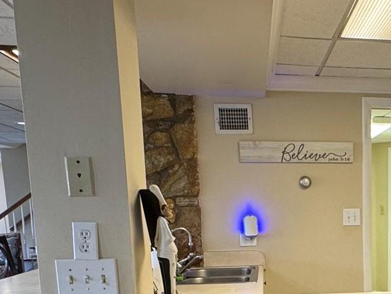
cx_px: 368
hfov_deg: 36.0
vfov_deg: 27.8
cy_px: 301
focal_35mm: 49
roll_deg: +0.1
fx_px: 554
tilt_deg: -10.1
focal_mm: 2.22
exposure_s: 1/60
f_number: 2.2
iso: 160
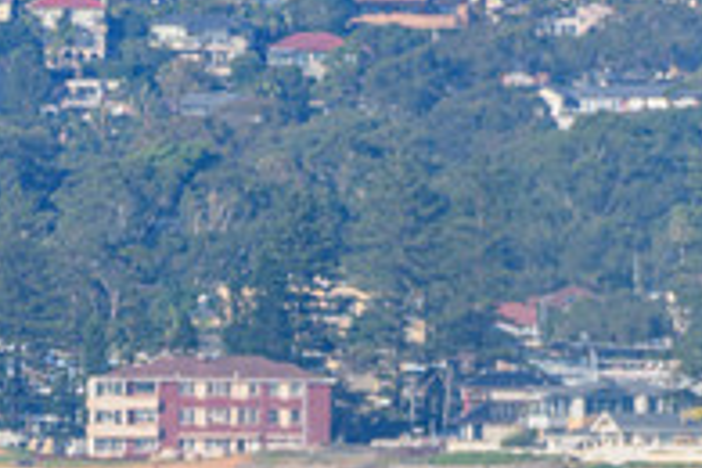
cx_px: 320
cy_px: 596
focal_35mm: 1488
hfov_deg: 1.4
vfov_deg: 0.9
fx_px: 29014
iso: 180
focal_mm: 500
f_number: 5.6
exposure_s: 1/2000
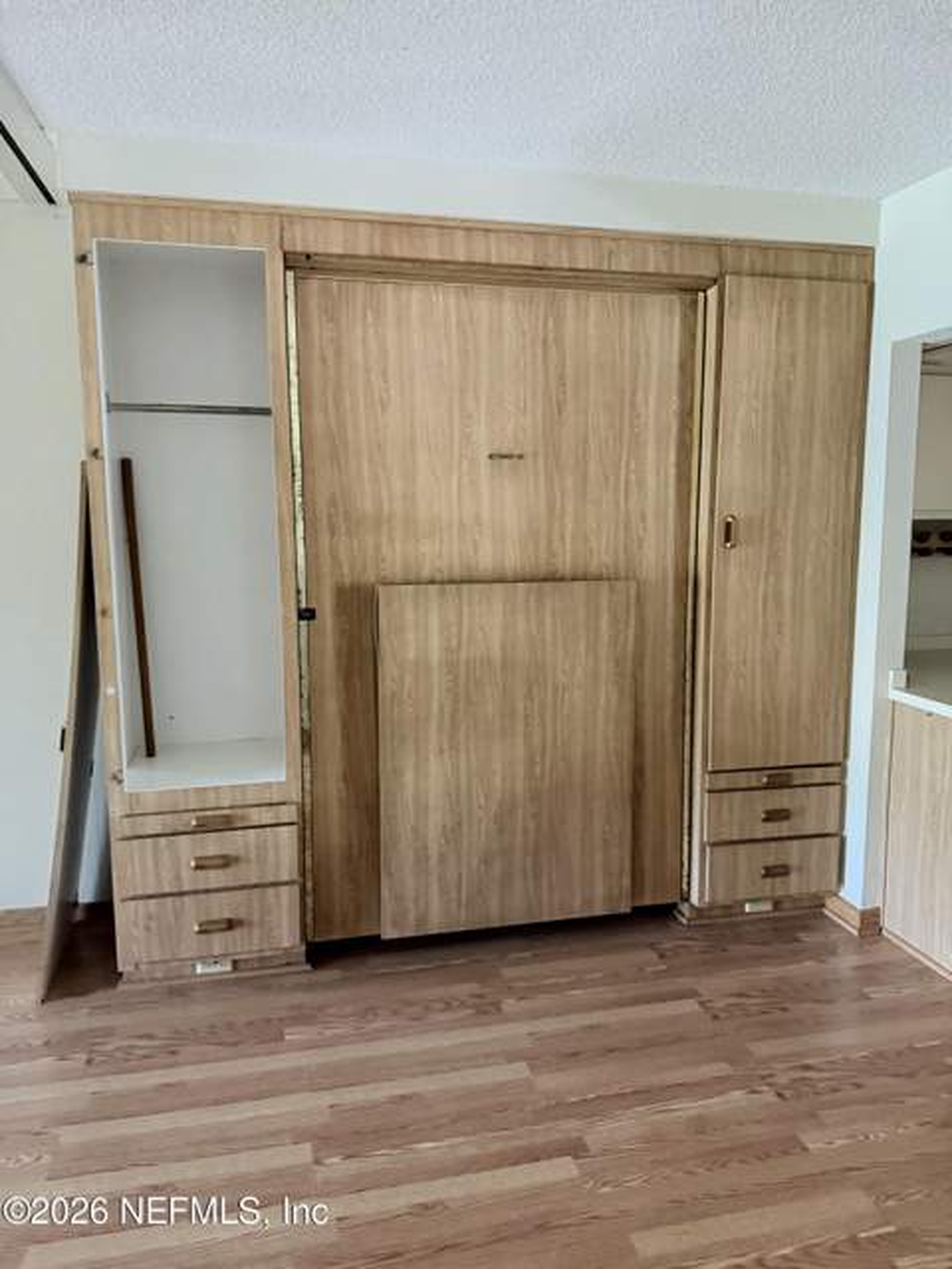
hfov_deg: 56.8
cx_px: 476
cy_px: 634
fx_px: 880
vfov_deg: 71.6
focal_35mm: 24
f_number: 1.78
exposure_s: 1/30
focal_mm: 6.76
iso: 1000
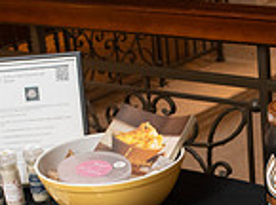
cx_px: 247
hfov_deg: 18.0
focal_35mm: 108
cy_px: 316
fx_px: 859
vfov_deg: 12.9
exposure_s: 1/80
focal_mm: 28
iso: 3200
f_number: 6.3
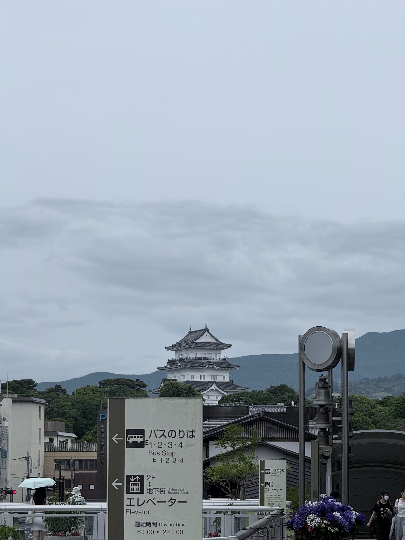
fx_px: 1872
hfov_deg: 12.3
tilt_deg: +6.4
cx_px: 202
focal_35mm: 120
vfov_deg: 16.4
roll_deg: -0.9
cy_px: 270
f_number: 2.8
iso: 50
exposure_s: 1/3195
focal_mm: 15.66
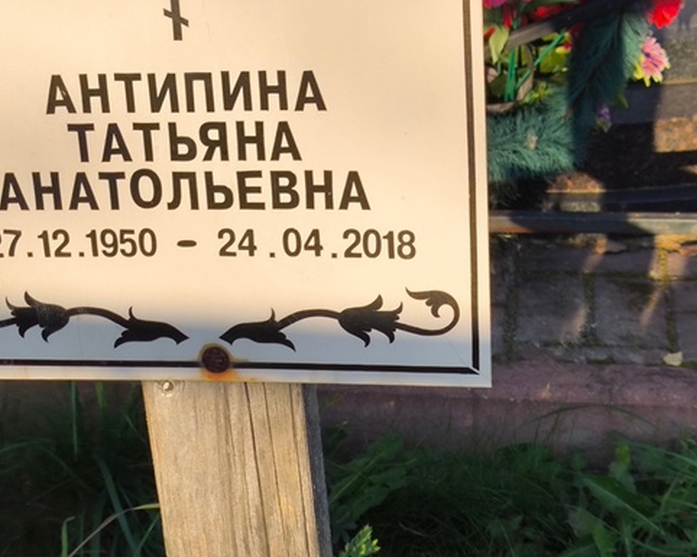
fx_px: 1670
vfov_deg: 18.9
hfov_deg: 23.6
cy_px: 336
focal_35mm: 81
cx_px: 358
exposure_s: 1/624
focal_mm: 4.71
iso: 50
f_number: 1.7
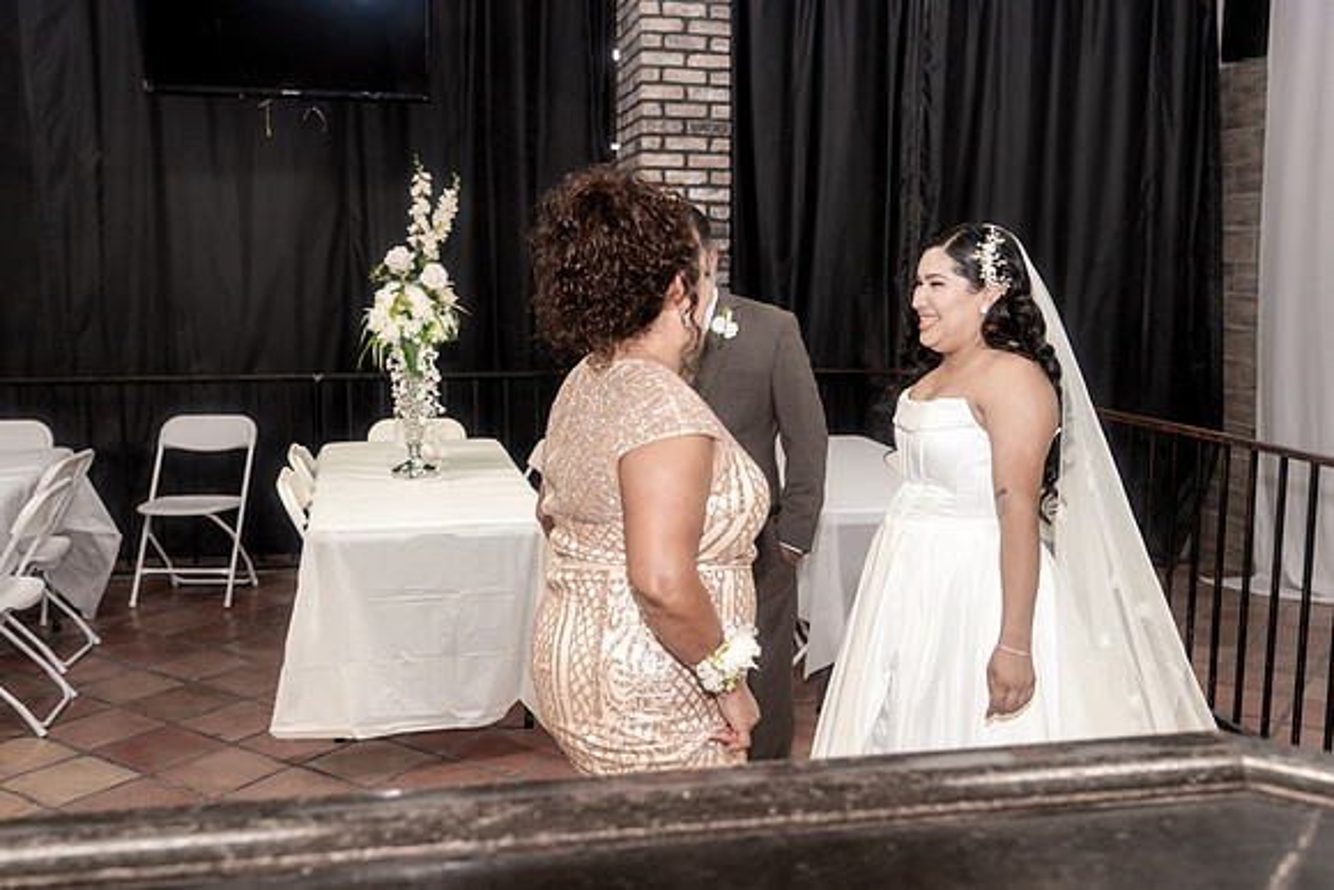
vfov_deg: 37.9
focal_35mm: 35
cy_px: 445
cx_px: 667
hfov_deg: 54.4
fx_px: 1297
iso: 2000
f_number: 4
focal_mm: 35
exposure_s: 1/250
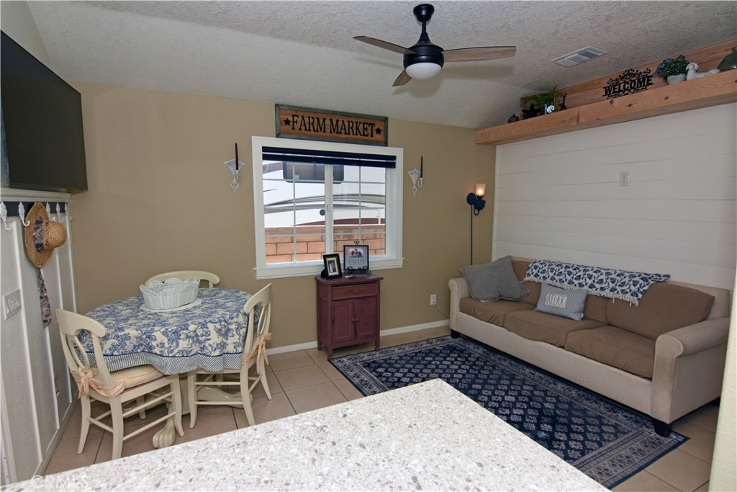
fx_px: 369
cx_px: 368
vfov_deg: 67.4
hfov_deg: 90.0
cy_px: 246
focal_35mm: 18
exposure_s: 1/125
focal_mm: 12
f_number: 7.1
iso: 200
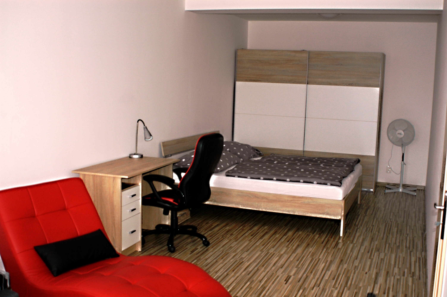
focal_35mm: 42
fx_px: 521
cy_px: 148
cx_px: 224
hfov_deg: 46.4
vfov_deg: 31.8
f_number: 3.5
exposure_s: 1/60
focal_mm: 28
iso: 200
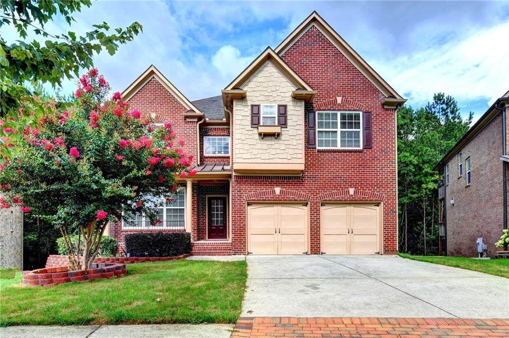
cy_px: 169
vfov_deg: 67.3
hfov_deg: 90.0
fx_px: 254
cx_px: 254
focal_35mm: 18
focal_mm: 18
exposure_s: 1/80
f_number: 8
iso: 64
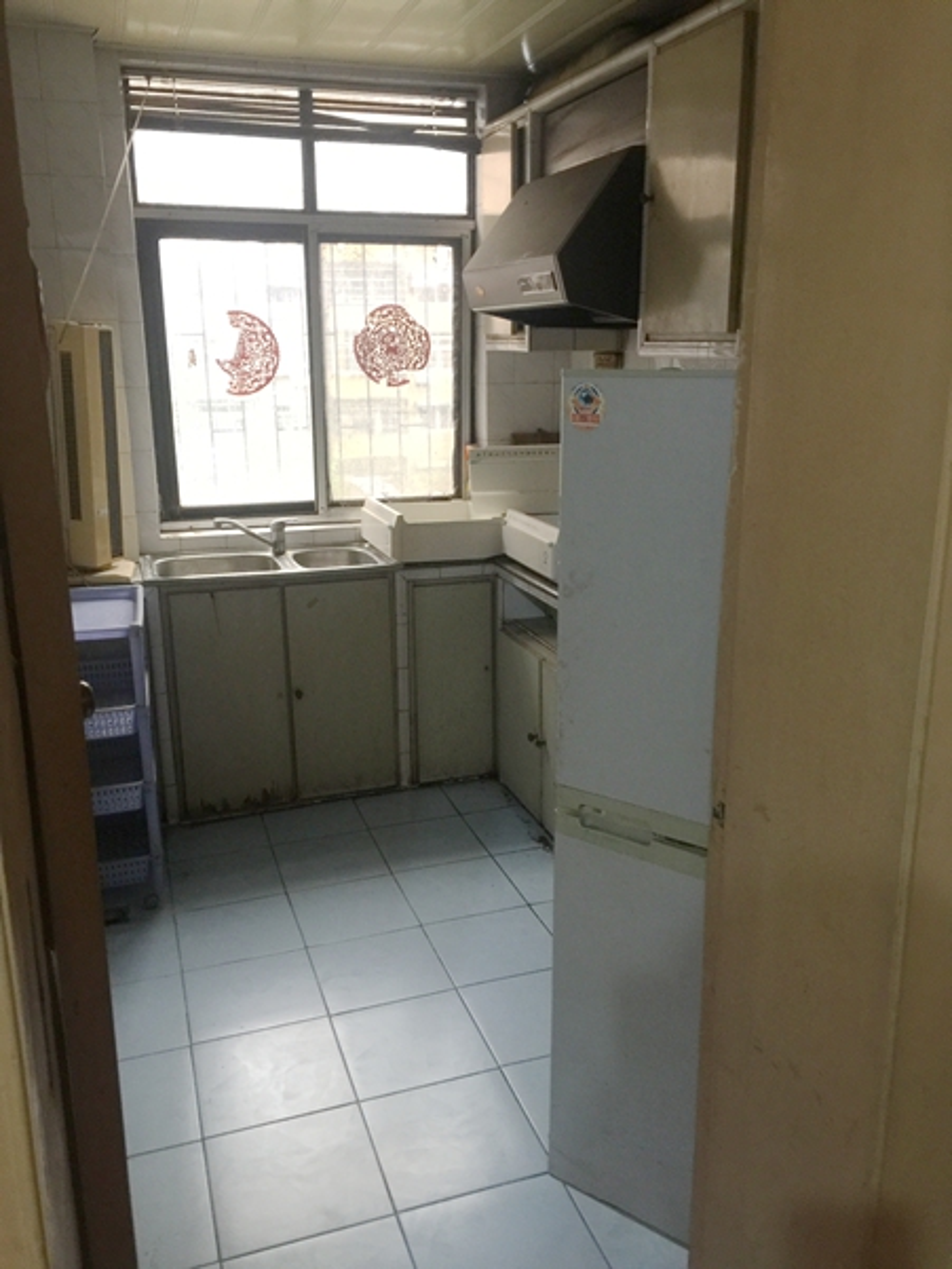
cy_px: 634
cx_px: 476
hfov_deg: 48.2
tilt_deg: -15.0
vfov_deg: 61.6
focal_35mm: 29
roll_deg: +0.8
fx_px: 1063
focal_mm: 4.15
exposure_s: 1/10
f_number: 2.2
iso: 100
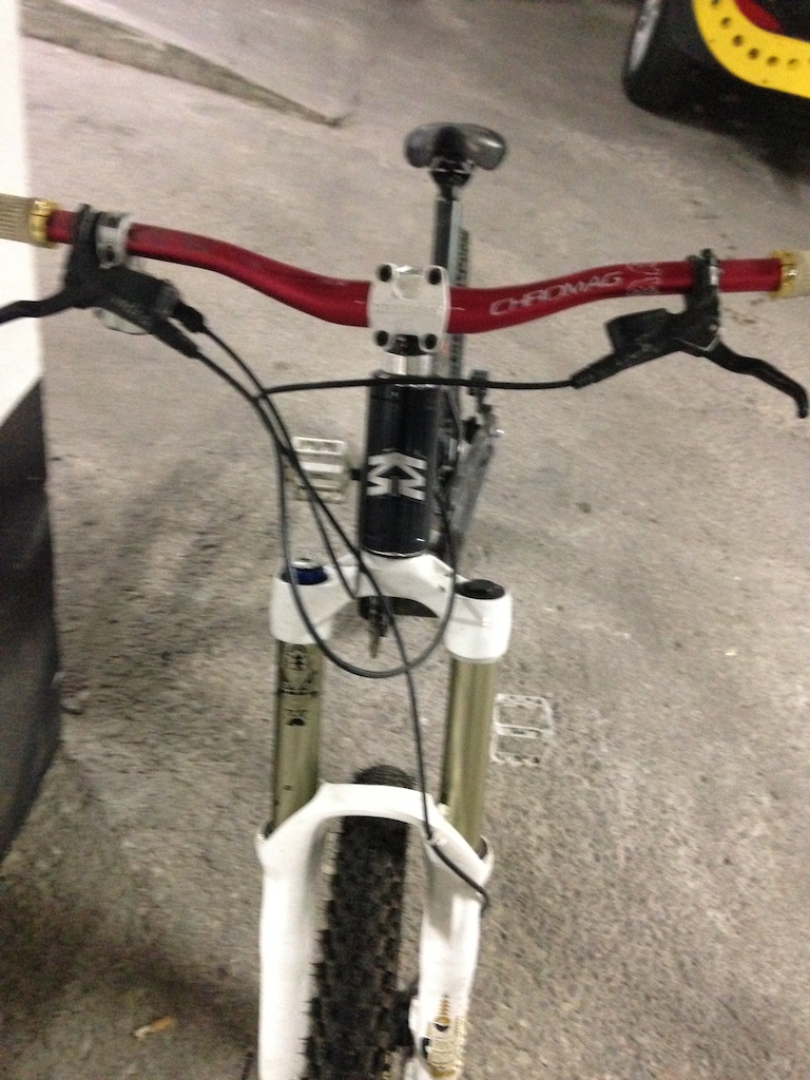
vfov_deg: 55.4
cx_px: 405
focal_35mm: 33
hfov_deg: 42.9
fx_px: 1030
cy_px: 540
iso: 640
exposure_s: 1/15
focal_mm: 4.12
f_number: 2.4
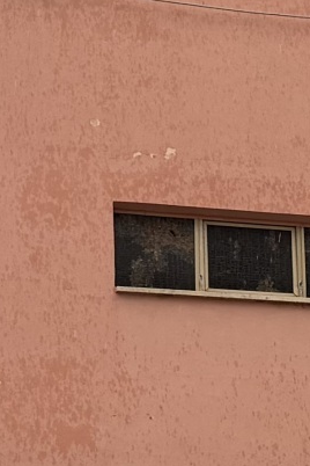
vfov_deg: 12.9
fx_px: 2054
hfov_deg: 8.6
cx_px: 340
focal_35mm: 159
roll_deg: +2.2
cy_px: 296
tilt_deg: +14.2
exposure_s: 1/589
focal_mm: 6.76
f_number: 1.78
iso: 100
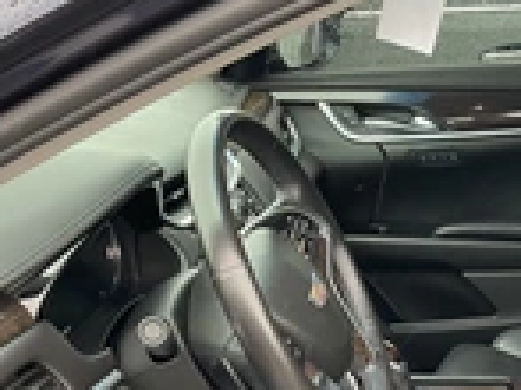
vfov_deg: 17.6
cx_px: 411
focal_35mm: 79
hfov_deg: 24.4
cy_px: 482
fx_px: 1188
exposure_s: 1/80
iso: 64
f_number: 1.8
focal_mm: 3
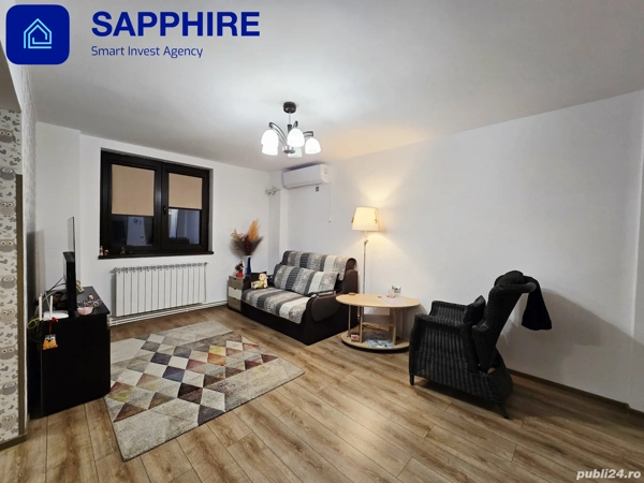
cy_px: 242
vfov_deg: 89.9
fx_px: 242
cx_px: 322
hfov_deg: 106.2
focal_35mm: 13
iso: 125
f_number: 2.2
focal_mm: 2.2
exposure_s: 1/50.3
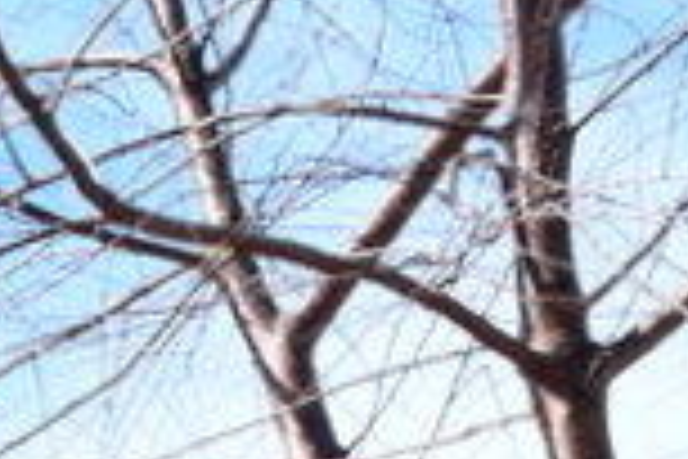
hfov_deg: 8.0
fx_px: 4491
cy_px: 1143
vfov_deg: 5.6
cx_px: -998
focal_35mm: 235
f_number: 25
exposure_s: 1/80
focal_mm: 30
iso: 800
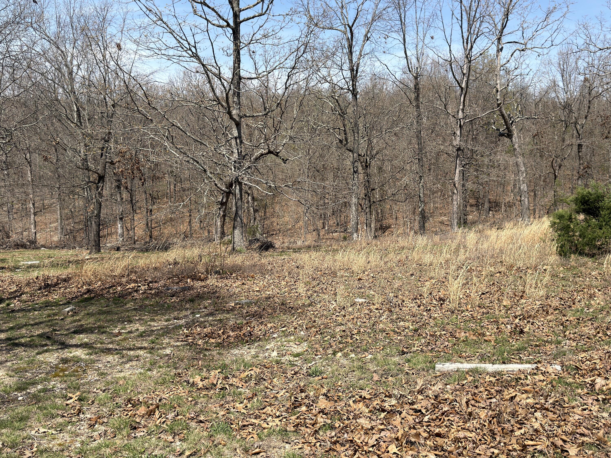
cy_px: 229
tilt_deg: -6.2
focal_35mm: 38
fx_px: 671
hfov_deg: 49.0
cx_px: 306
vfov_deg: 37.7
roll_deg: -0.1
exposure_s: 1/3717
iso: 64
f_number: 1.78
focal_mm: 6.76
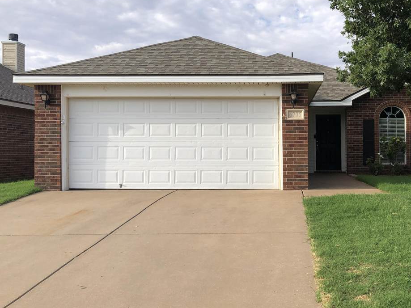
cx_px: 265
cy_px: 144
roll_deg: +0.5
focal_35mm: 39
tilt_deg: +4.6
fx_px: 463
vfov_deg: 36.8
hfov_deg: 47.3
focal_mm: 3.99
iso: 20
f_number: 1.8
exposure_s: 1/1130
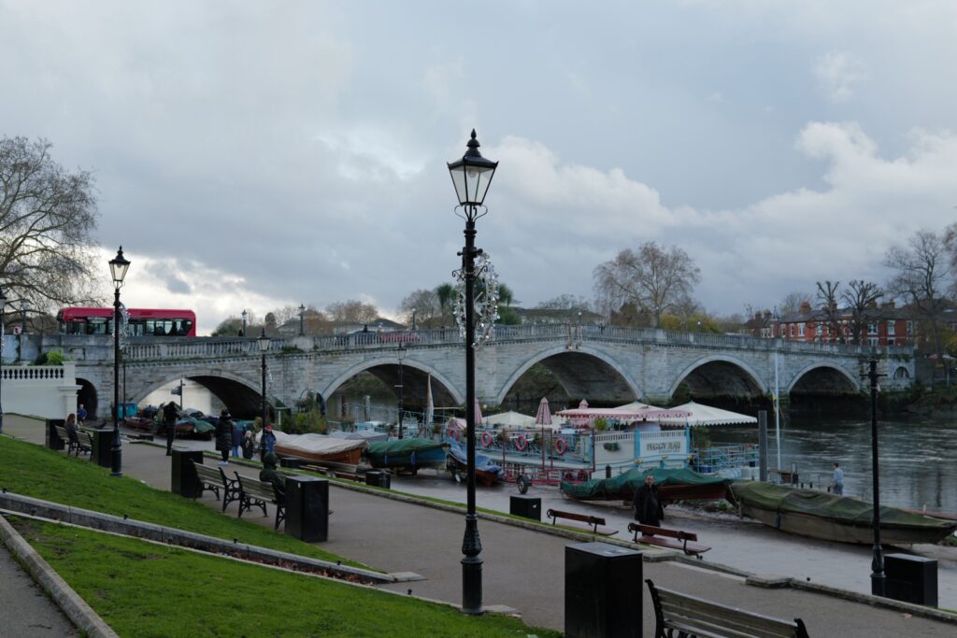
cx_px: 478
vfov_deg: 31.2
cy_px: 319
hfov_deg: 45.4
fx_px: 1143
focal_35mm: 43
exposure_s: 1/125
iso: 100
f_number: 4
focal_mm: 43
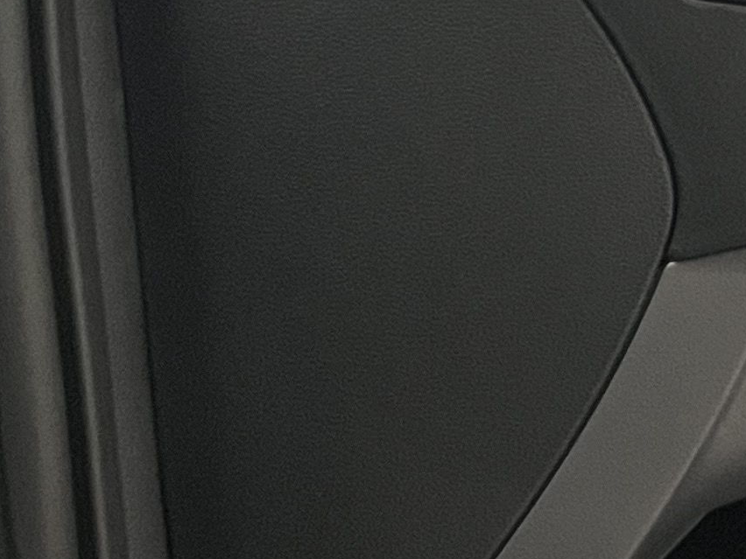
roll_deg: +0.2
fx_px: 2651
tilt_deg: -9.1
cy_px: 25
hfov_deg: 12.7
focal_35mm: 123
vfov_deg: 11.9
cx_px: 1736
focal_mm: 5.1
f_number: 1.6
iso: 500
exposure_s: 1/40
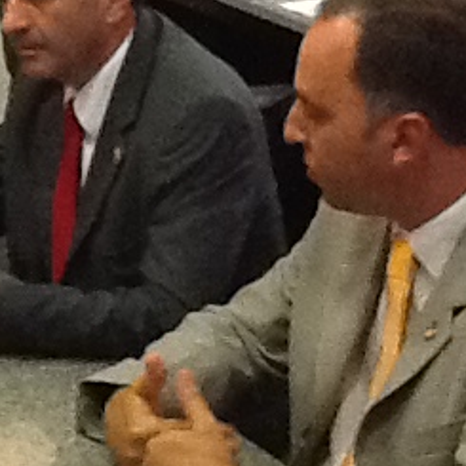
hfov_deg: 14.7
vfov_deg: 15.5
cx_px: -213
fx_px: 1691
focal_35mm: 111
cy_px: 437
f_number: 2.4
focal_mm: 2.03
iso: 320
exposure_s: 1/30
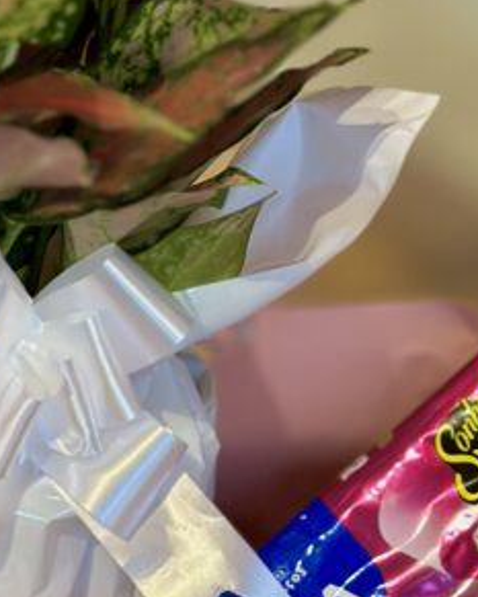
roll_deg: +1.5
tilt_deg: -18.1
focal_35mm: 165
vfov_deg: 11.6
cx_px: 172
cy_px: 90
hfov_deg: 9.4
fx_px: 2916
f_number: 1.78
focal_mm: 6.86
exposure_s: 1/60
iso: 160
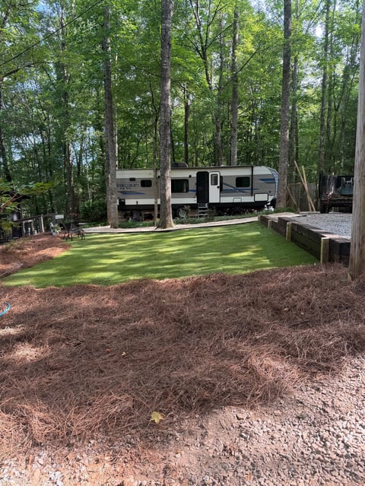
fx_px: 337
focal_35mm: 24
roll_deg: +0.6
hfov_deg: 56.9
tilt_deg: -8.3
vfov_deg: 71.6
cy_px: 243
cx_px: 182
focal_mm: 6.76
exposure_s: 1/189
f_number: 1.78
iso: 80
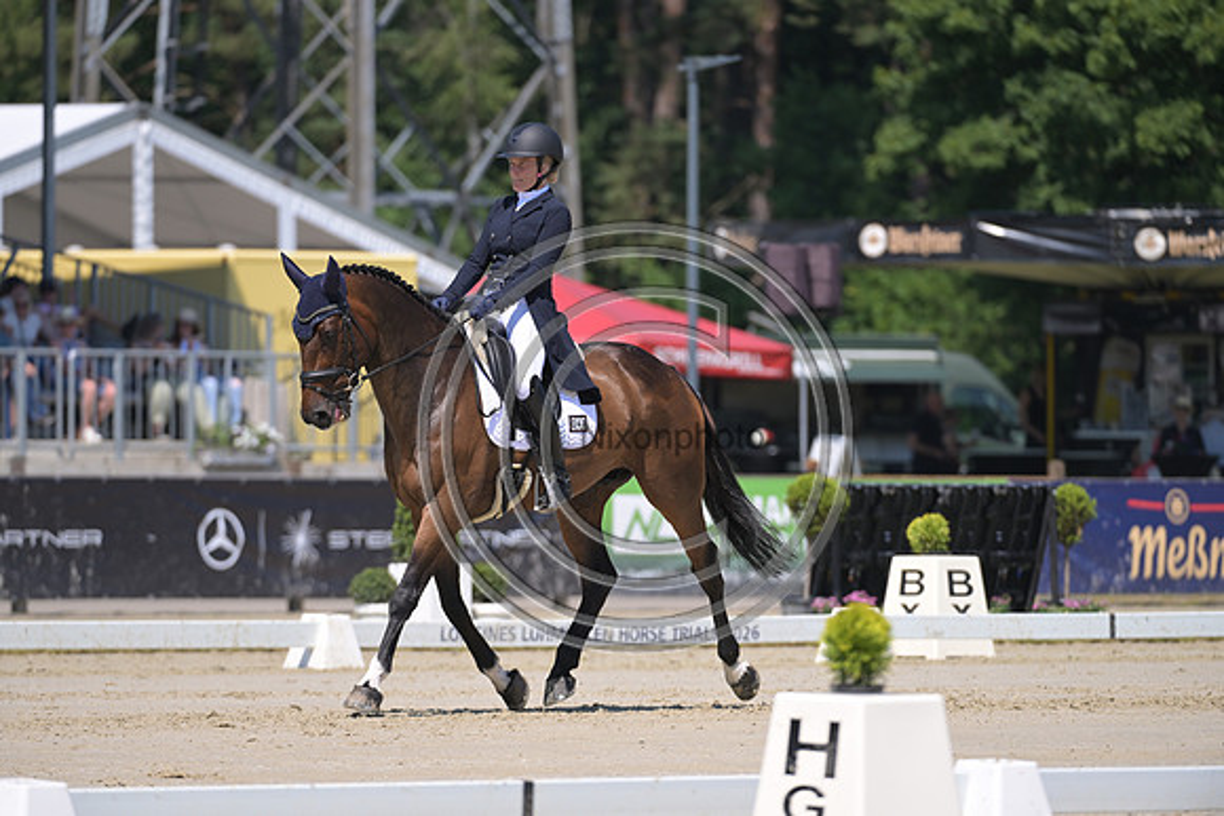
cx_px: 612
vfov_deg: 3.9
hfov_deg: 5.9
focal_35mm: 350
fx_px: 11902
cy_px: 408
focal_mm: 350
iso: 250
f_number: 5
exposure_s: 1/1250
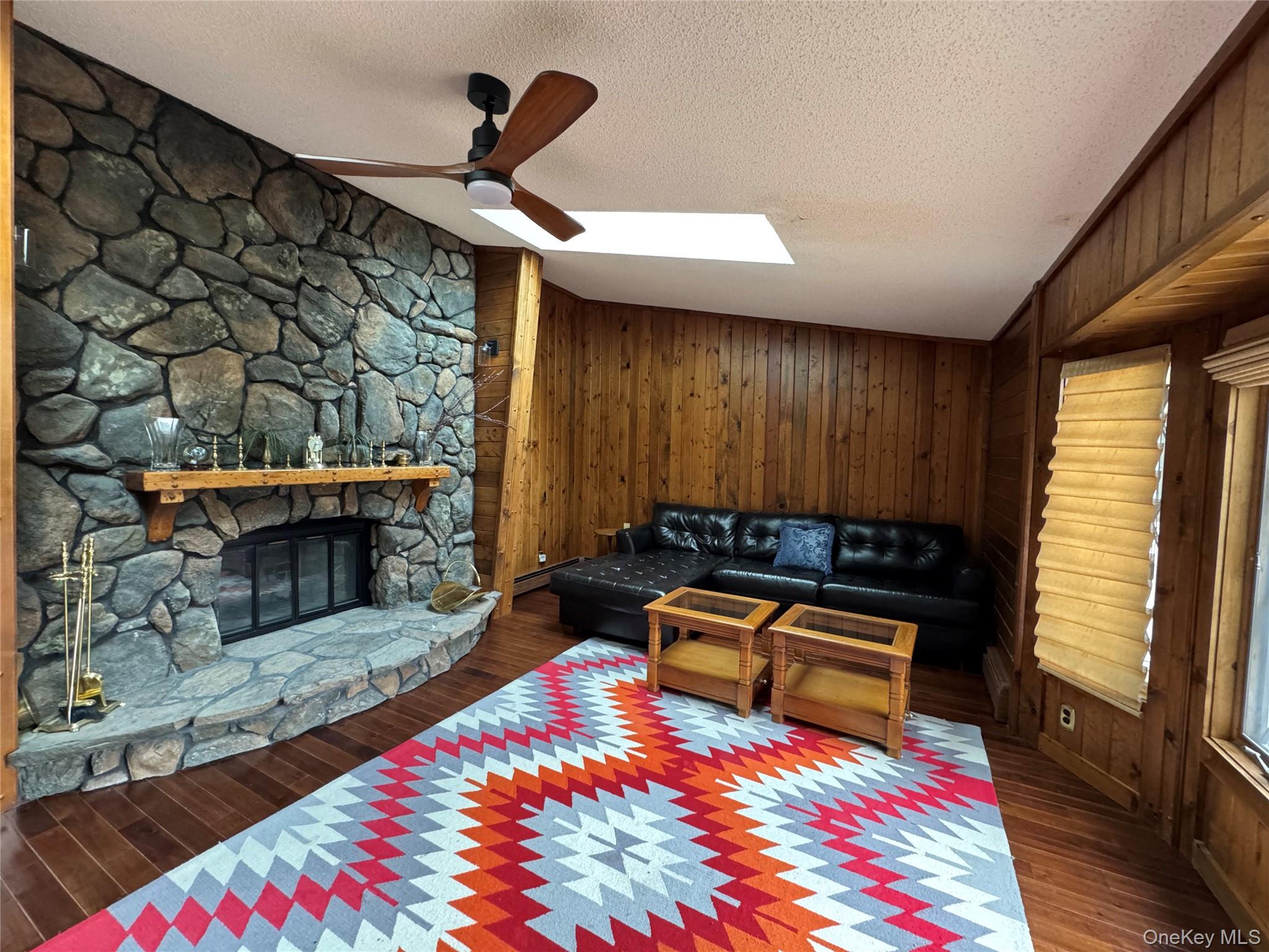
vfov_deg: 85.7
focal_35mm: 14
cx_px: 634
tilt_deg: -4.0
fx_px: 513
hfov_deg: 102.1
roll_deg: -2.3
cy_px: 476
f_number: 2.2
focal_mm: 2.22
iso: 640
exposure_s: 1/60
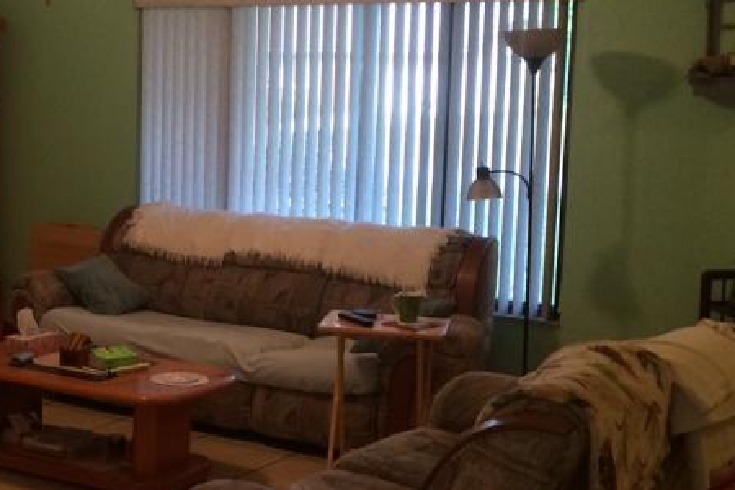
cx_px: 67
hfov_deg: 27.4
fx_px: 1449
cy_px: 249
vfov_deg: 19.2
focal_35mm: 71
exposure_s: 1/30
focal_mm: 4.12
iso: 125
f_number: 2.2
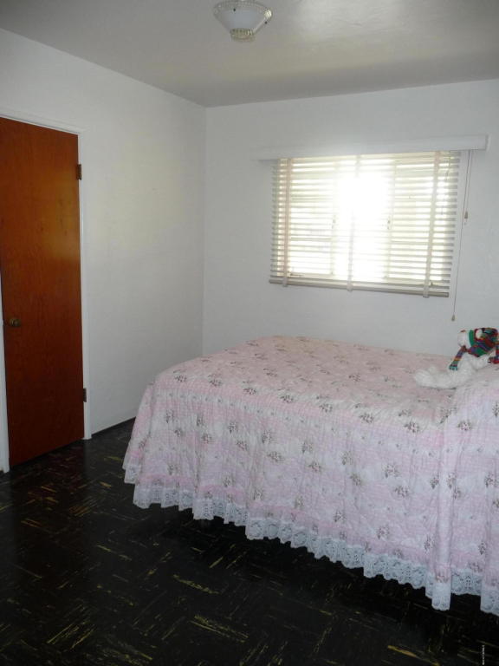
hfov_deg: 49.7
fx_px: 538
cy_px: 333
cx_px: 250
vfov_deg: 63.4
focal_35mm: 28
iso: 200
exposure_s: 1/30
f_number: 3.3
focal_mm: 4.7
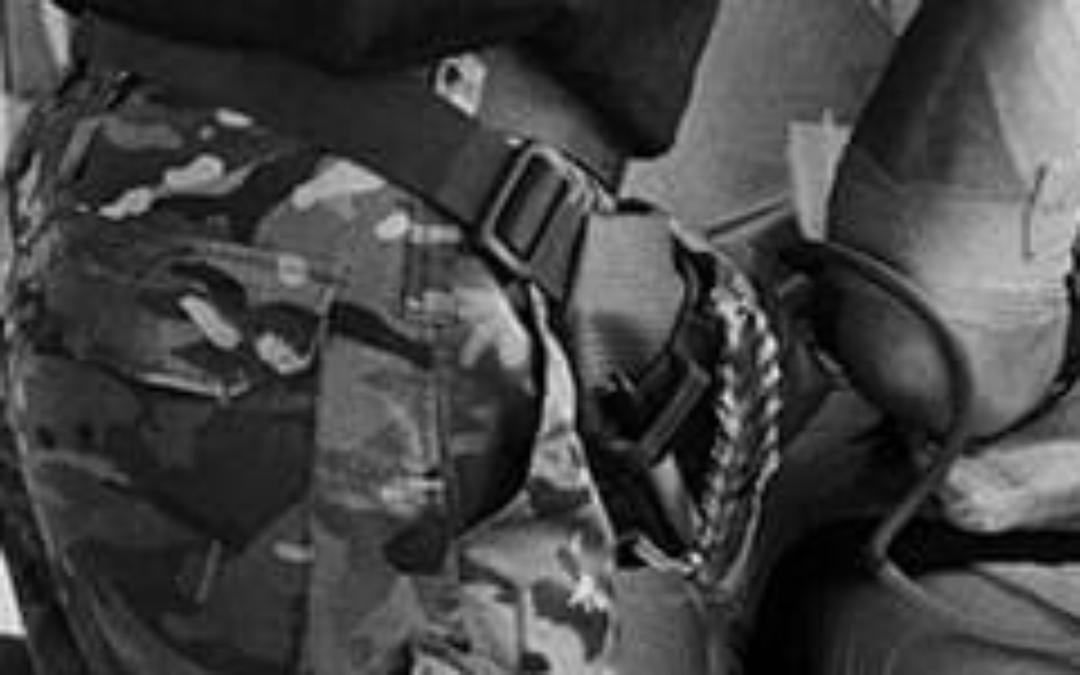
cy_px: -108
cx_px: -225
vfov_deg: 7.3
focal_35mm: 178
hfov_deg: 11.5
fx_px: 5239
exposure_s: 1/640
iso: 1250
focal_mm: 35
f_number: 4
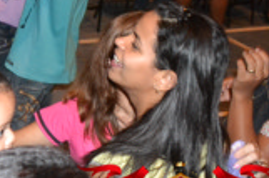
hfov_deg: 19.6
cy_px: -1
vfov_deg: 14.4
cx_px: -110
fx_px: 694
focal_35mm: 93
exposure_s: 1/60
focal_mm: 20
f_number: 3.5
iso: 3200
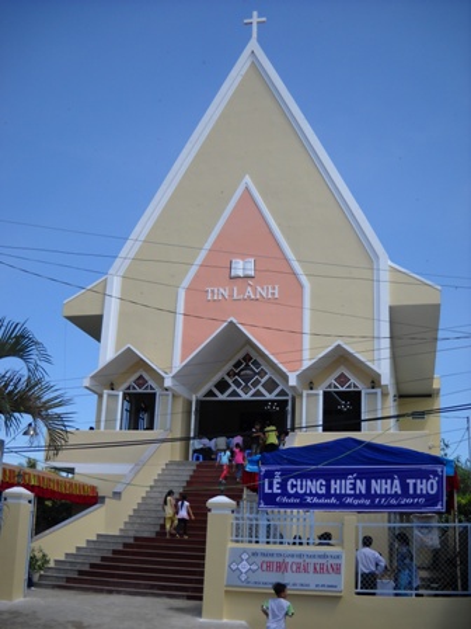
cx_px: 236
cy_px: 314
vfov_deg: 45.8
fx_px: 744
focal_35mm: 41
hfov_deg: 35.1
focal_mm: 6.72
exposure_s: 1/260
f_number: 5.5
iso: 64
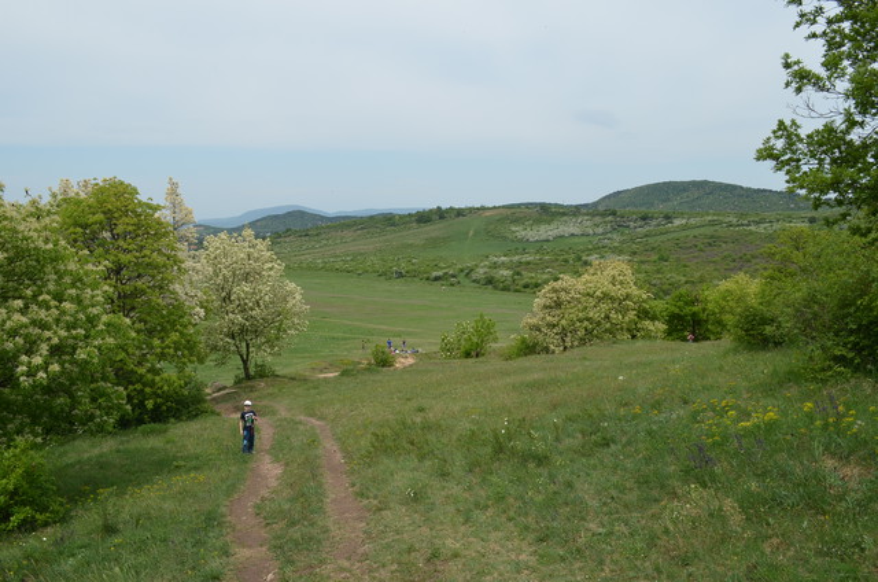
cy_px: 291
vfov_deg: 43.4
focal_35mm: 30
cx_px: 439
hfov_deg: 62.0
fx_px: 730
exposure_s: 1/400
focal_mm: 20
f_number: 10
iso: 200
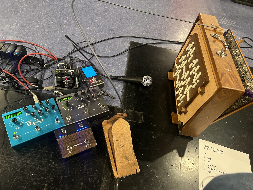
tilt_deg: -51.0
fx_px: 190
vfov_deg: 53.1
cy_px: 95
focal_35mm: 26
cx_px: 126
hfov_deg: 67.3
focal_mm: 5.7
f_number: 1.5
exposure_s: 1/33
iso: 500
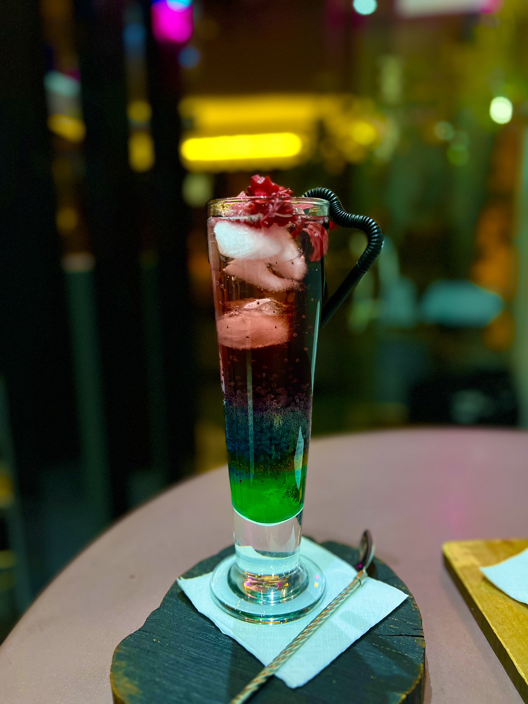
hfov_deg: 53.1
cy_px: 352
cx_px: 264
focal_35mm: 26
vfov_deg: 67.3
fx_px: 529
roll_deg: +1.3
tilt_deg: -10.5
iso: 400
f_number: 1.5
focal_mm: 5.7
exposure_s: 1/50
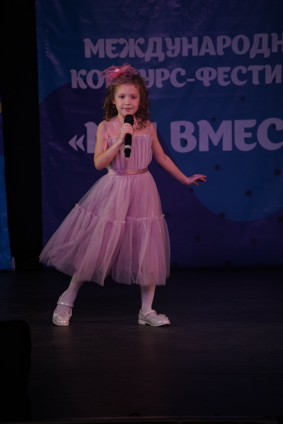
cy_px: 212
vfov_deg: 8.6
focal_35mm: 240
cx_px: 142
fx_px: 2830
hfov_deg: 5.7
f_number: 6.3
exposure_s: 1/400
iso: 2000
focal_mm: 240
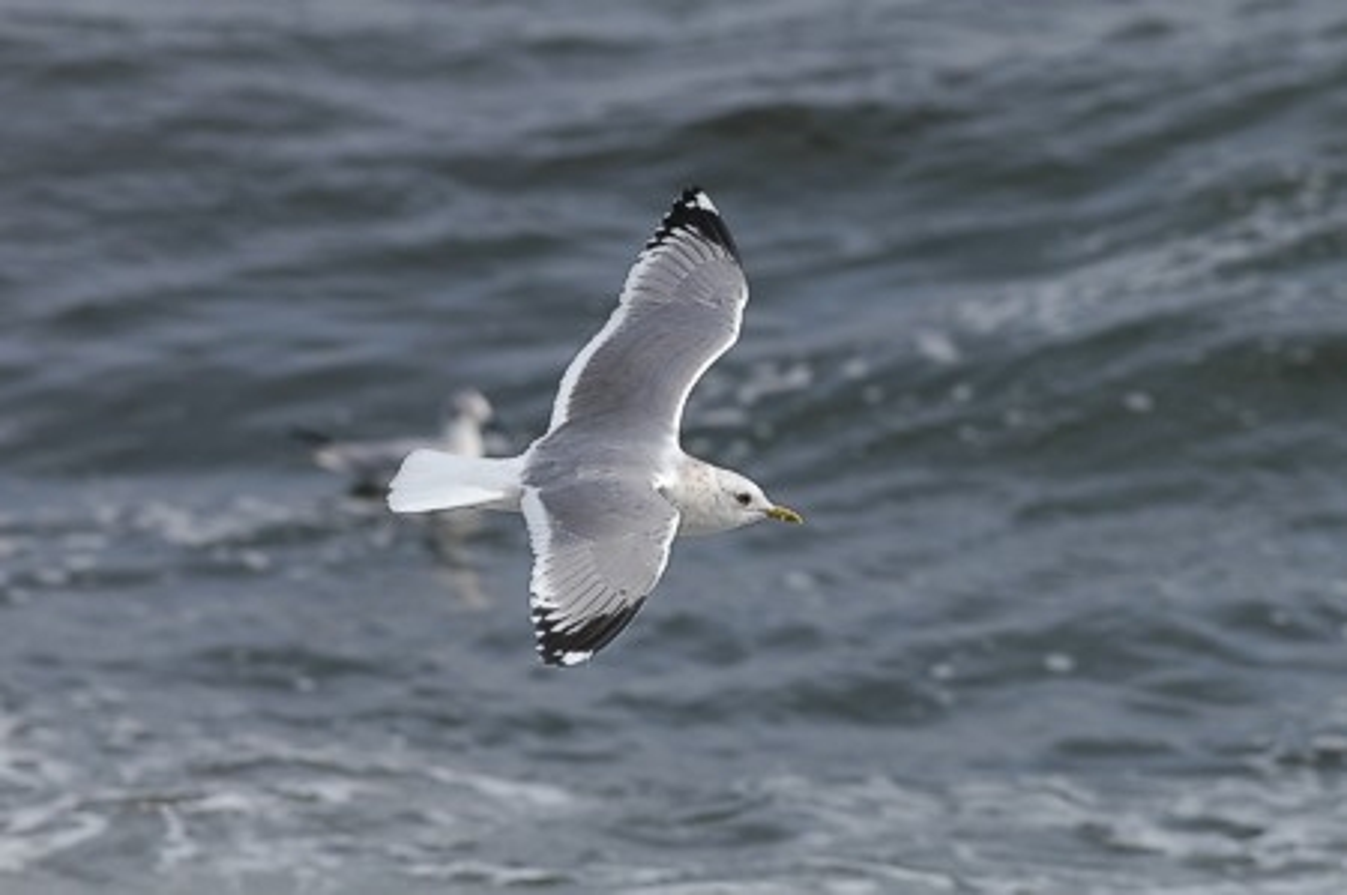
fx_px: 16819
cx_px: 674
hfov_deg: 4.6
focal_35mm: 450
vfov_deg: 3.0
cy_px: 448
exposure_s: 1/1250
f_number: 4.5
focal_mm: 300
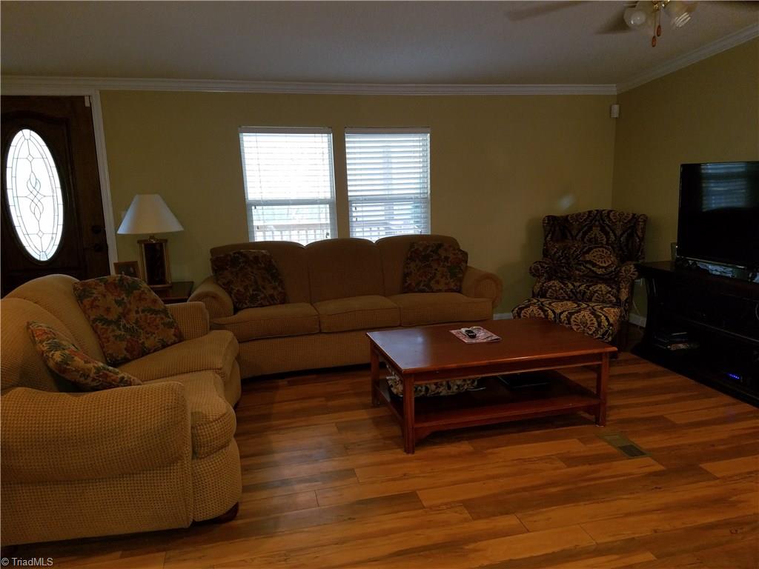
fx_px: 570
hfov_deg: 67.3
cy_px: 284
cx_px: 380
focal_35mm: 26
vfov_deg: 53.1
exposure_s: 1/24
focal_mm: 4.2
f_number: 1.7
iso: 125
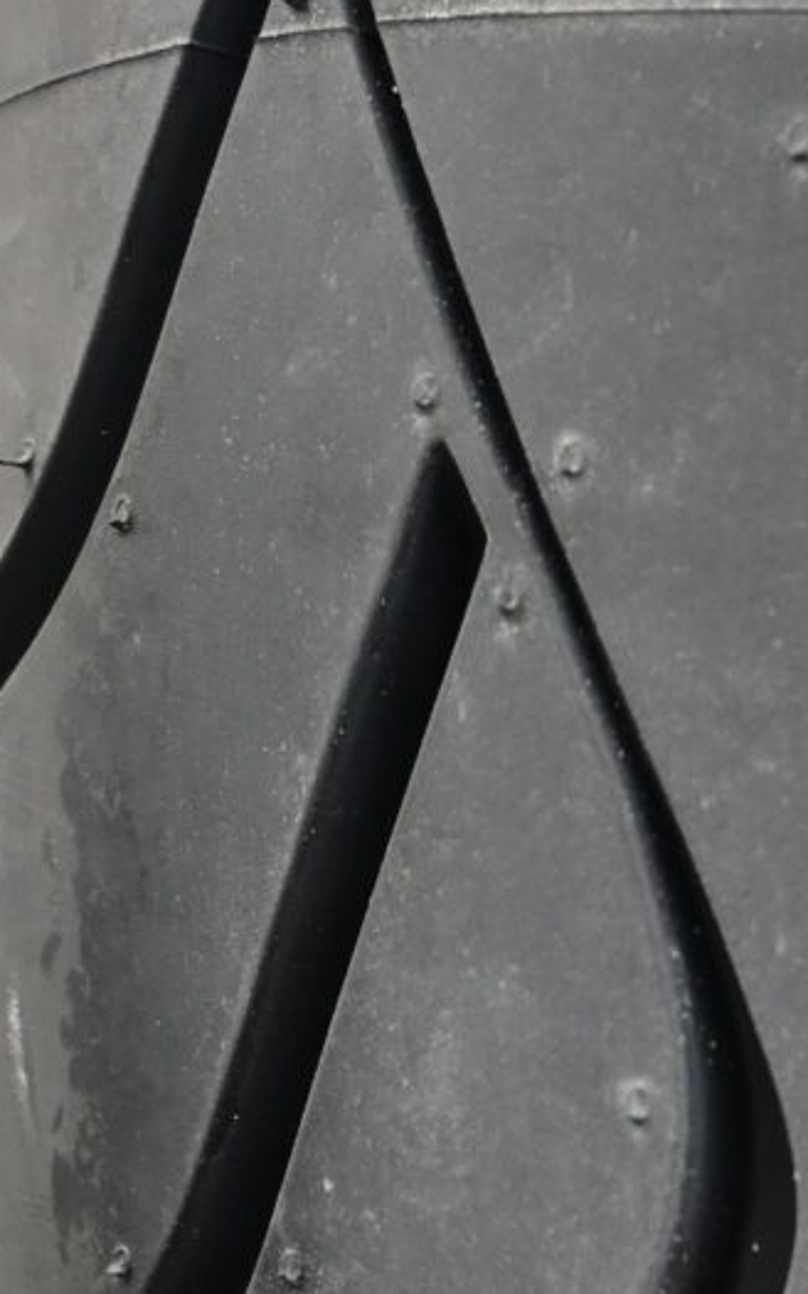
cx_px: 1396
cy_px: 1267
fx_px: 5251
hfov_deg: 8.5
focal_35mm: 149
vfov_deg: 13.9
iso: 280
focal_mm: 20
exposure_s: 1/250
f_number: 4
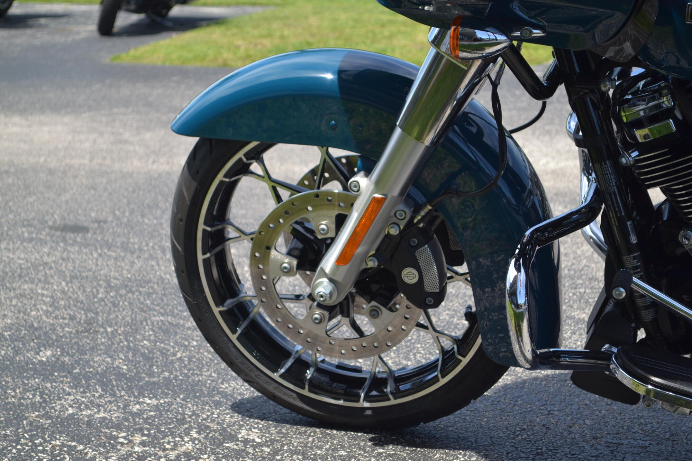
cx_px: 346
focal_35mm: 82
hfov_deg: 24.6
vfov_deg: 16.6
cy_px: 230
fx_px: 1586
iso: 100
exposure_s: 1/200
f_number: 5.6
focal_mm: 55
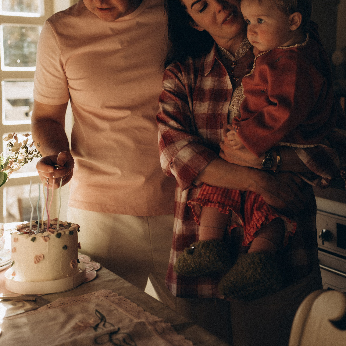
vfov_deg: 29.9
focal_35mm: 57
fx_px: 645
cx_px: 175
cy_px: 124
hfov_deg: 30.0
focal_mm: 44
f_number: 2.8
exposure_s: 1/100
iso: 125
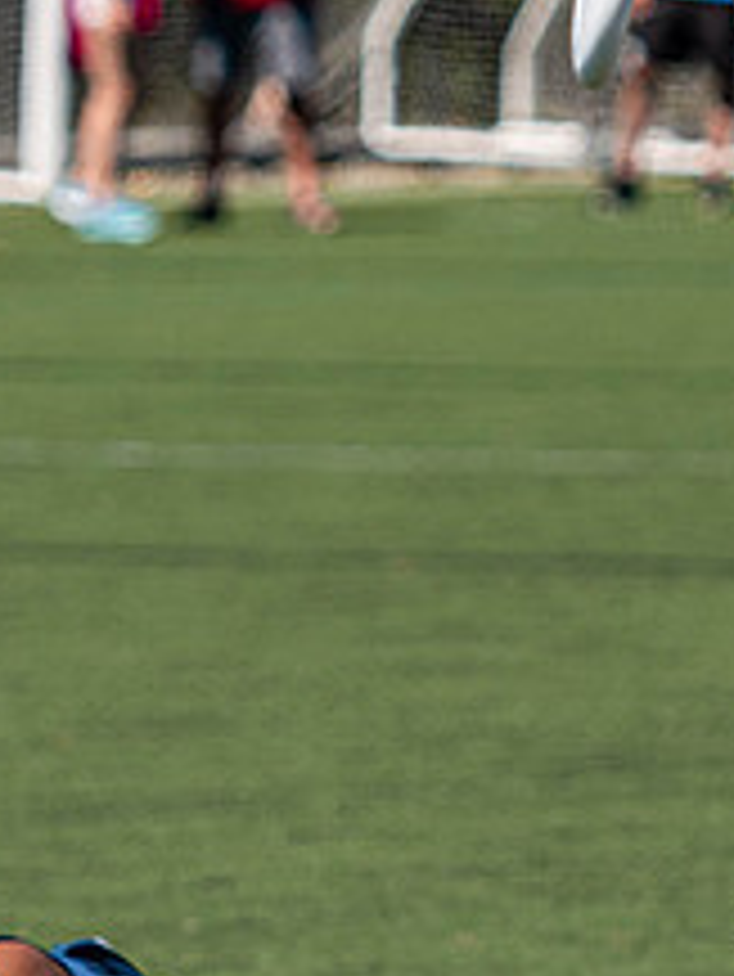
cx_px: 1107
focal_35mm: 707
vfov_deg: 2.8
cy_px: 241
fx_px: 19969
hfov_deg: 2.1
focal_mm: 122
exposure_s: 1/2000
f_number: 3.2
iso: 100
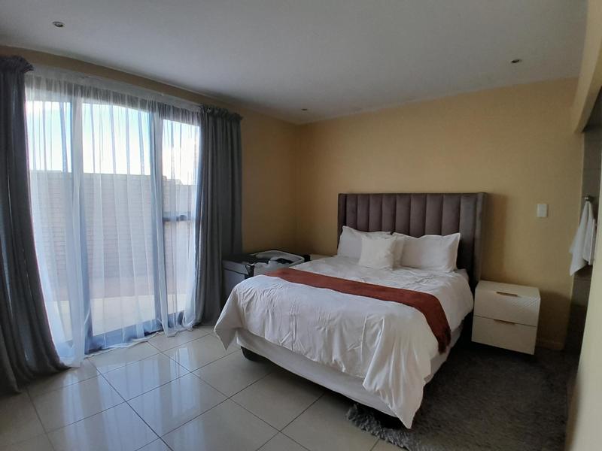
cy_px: 226
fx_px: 296
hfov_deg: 91.0
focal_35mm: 17
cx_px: 301
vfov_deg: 74.7
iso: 50
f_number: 2.2
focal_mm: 1.46
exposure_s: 1/40
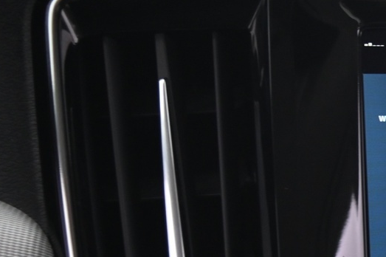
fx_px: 1597
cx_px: 530
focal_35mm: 149
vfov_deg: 9.0
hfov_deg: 13.2
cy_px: 357
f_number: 4
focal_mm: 48
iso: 2000
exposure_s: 1/15
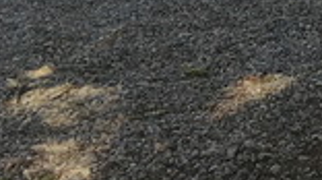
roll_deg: -1.9
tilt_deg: -10.2
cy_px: -228
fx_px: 1662
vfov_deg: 6.0
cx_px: 916
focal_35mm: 195
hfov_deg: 9.2
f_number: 2.2
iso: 25
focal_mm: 4.15
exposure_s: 1/269
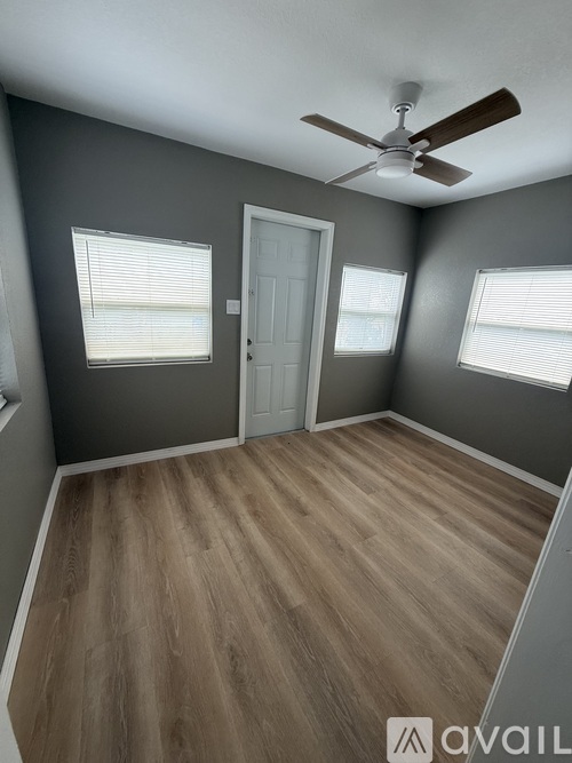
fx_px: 309
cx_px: 286
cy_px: 382
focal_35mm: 14
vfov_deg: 102.1
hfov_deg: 85.7
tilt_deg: -14.9
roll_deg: -4.7
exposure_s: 1/99
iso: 125
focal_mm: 2.22
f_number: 2.2
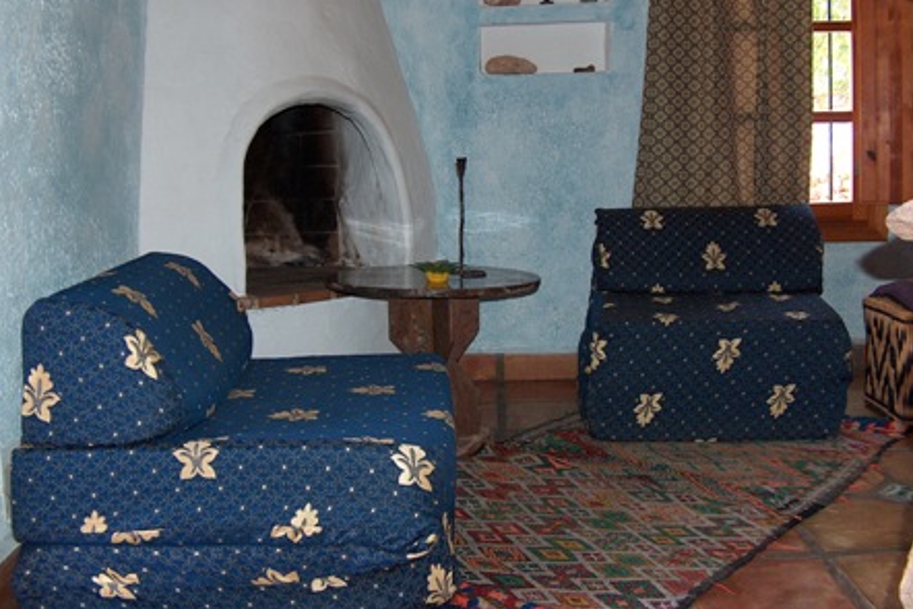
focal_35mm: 39
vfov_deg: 34.2
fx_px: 989
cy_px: 266
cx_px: 454
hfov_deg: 49.5
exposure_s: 1/60
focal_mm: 7.6
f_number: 2.8
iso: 100
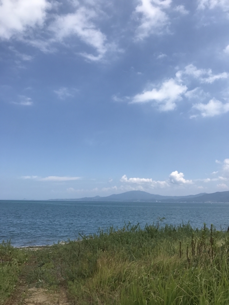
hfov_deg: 49.7
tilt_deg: +10.9
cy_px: 152
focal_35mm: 28
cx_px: 114
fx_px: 247
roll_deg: -1.7
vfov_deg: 63.4
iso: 20
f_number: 1.8
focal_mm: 3.99
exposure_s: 1/3195
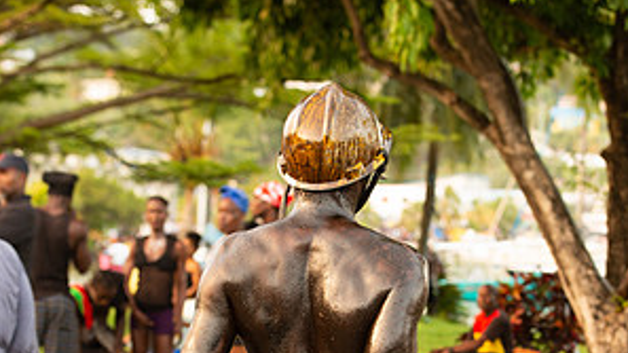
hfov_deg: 19.3
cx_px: 314
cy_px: 450
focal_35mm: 111
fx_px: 1848
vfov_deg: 10.7
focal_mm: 70
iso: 1100
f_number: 5
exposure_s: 1/200
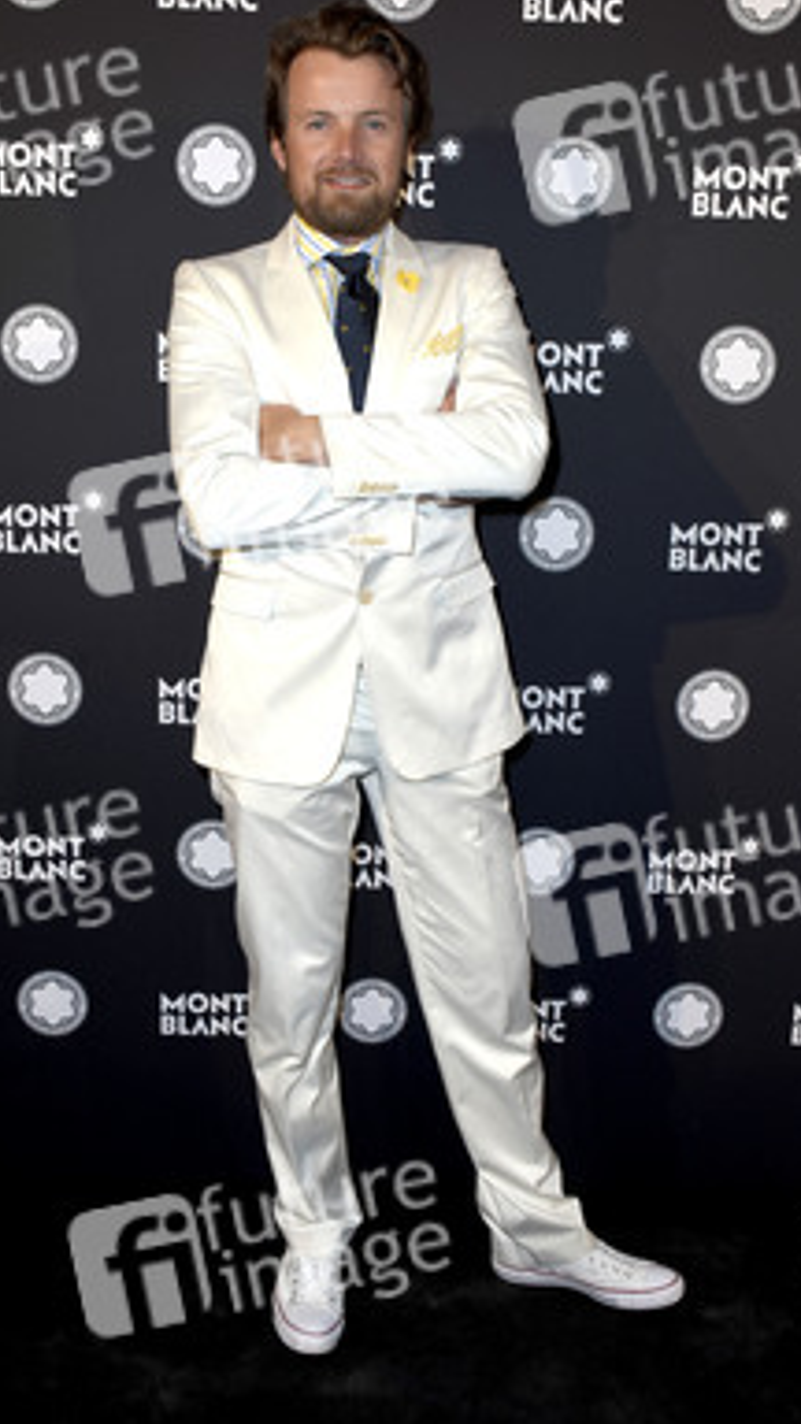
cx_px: 367
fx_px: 1359
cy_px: 693
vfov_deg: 55.3
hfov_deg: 32.8
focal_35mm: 36
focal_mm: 22
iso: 500
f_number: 6.3
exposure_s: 1/160
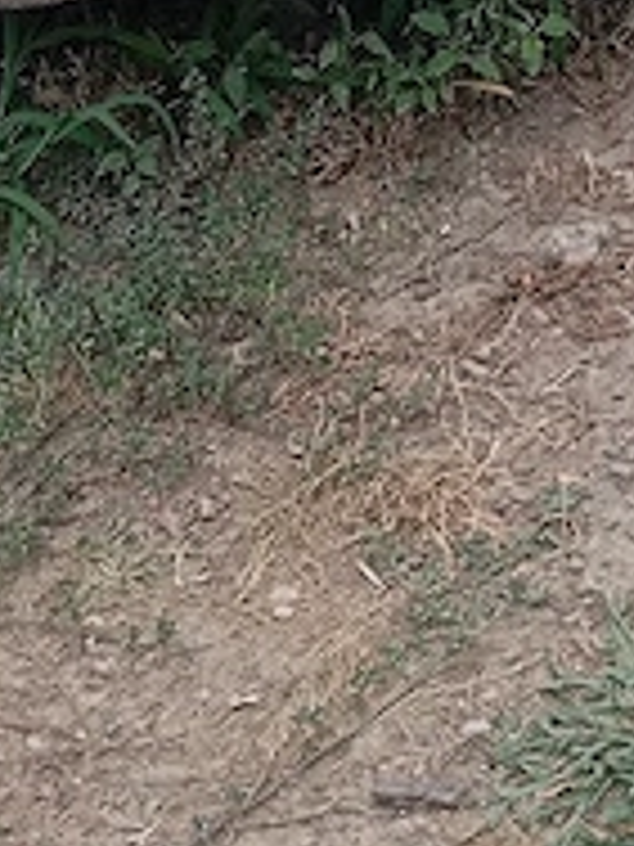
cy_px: -812
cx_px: 706
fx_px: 2906
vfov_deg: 14.1
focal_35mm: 119
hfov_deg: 12.2
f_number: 1.8
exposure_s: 1/196
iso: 105
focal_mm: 4.22
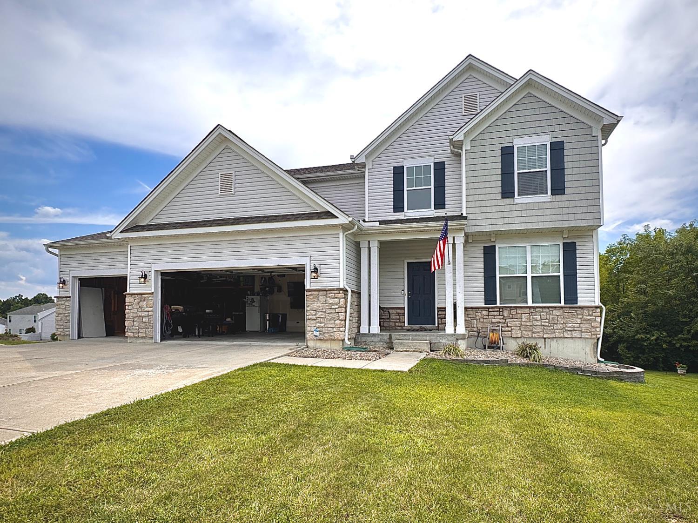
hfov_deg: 102.1
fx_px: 282
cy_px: 262
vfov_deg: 85.6
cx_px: 349
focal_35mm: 14
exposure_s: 1/1370
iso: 50
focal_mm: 2.22
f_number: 2.2
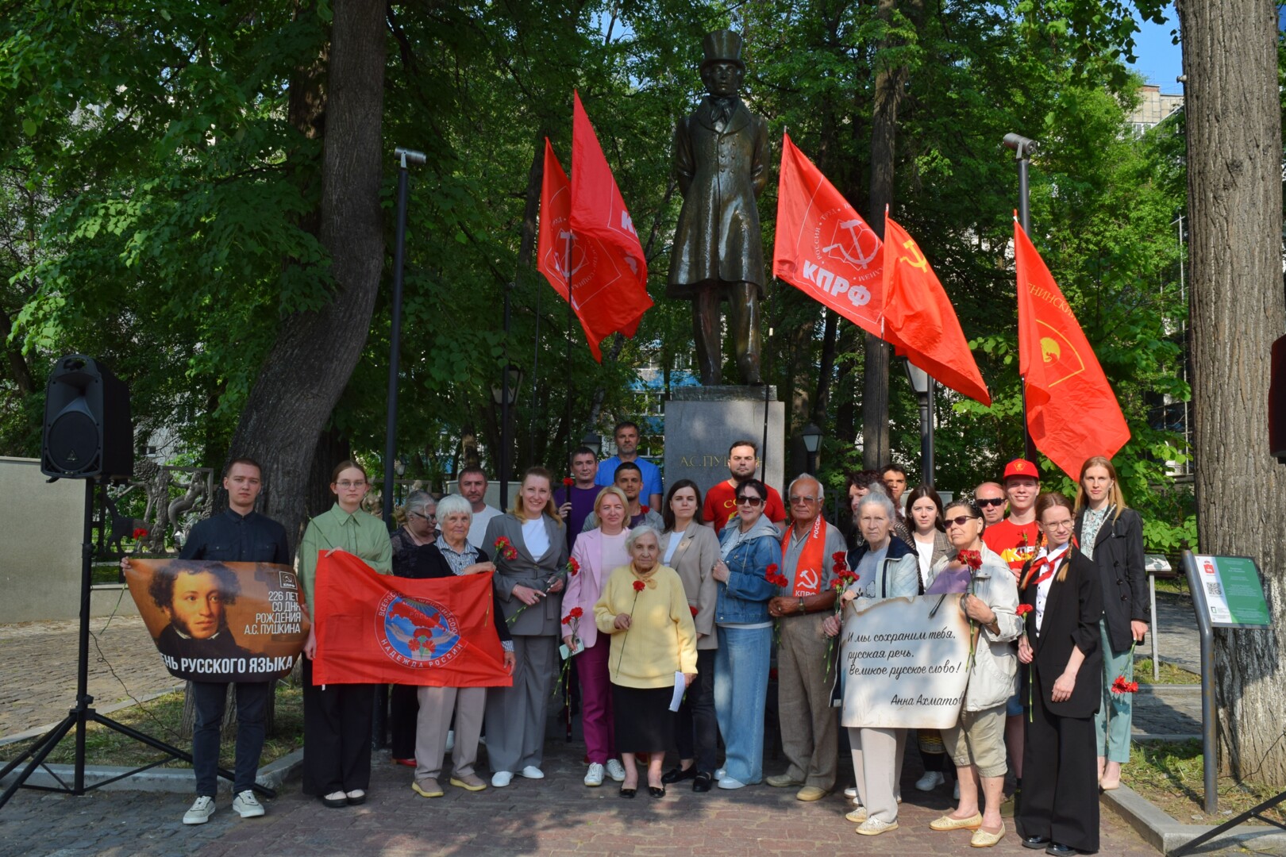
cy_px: 428
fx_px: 1072
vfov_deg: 43.6
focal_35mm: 30
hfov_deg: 61.9
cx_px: 643
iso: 200
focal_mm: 20
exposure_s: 1/320
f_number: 9
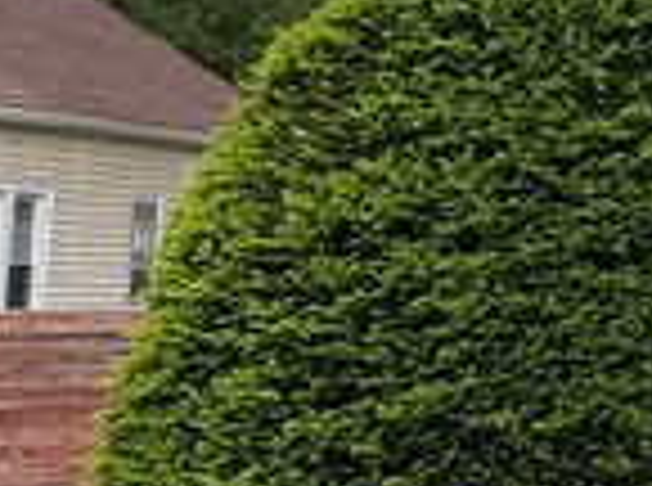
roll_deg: +0.7
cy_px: -202
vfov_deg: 8.5
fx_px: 3194
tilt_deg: +7.7
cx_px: 2253
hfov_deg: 8.6
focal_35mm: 170
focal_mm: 6.76
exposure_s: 1/251
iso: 80
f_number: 1.78
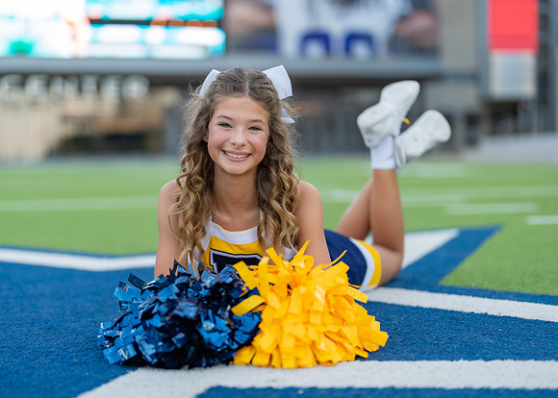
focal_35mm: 56
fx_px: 886
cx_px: 257
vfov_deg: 25.3
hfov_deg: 35.0
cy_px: 210
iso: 100
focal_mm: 50
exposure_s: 1/500
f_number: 1.2
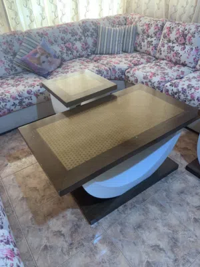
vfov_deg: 67.3
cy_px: 134
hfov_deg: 53.1
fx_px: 200
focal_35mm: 26
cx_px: 100
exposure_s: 1/60
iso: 200
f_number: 1.8
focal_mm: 4.25
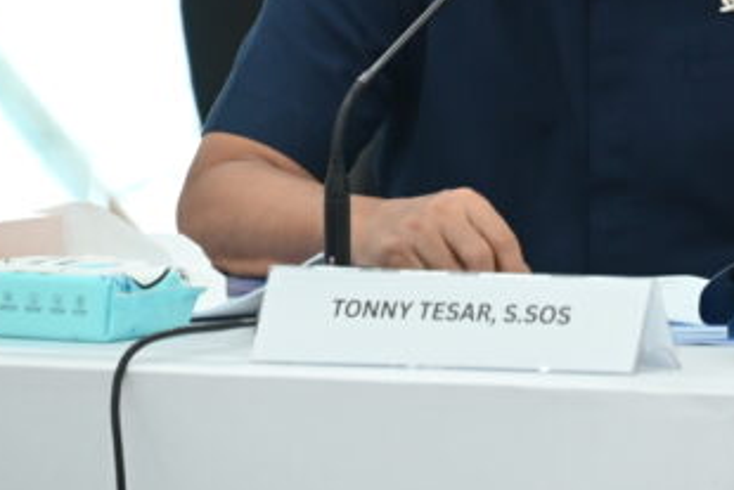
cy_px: -67
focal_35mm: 495
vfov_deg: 2.8
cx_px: 571
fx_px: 10097
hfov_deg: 4.2
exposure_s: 1/60
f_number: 6.3
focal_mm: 200
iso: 2200
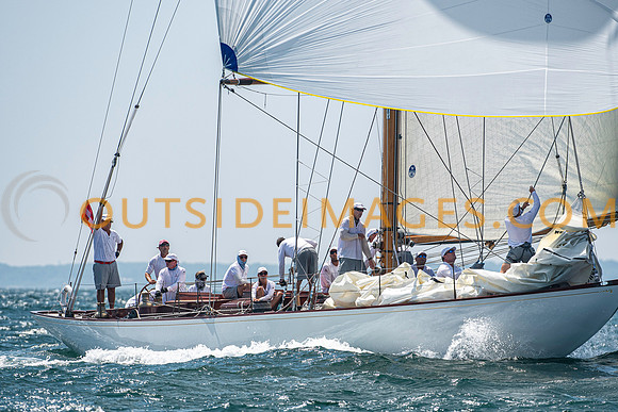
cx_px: 309
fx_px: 8499
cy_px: 206
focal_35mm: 495
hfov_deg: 4.2
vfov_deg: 2.8
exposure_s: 1/2500
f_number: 5.6
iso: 400
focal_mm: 330
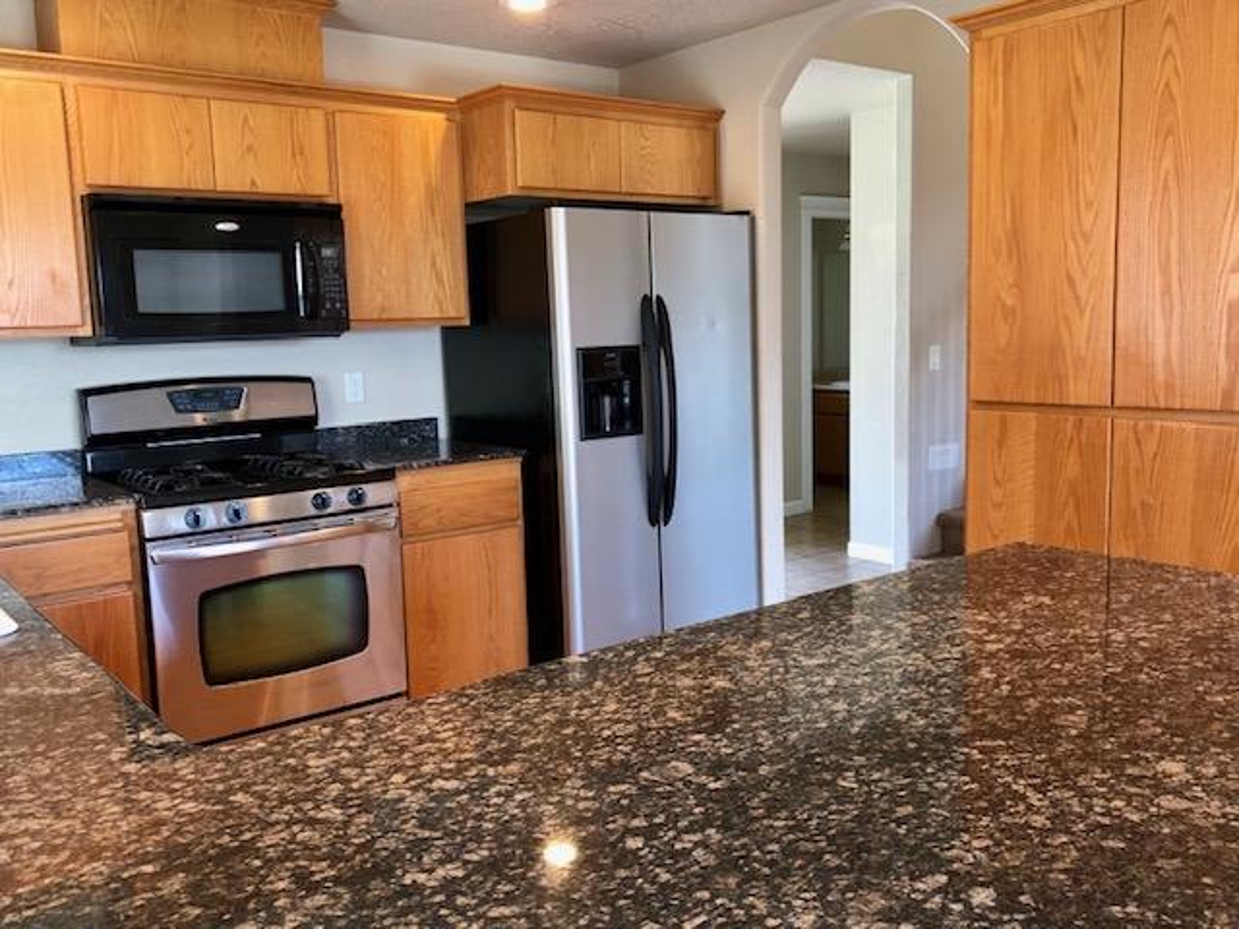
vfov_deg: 49.7
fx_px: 1002
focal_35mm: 28
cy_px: 464
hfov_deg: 63.4
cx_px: 620
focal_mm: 4
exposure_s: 1/20
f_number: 1.8
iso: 40
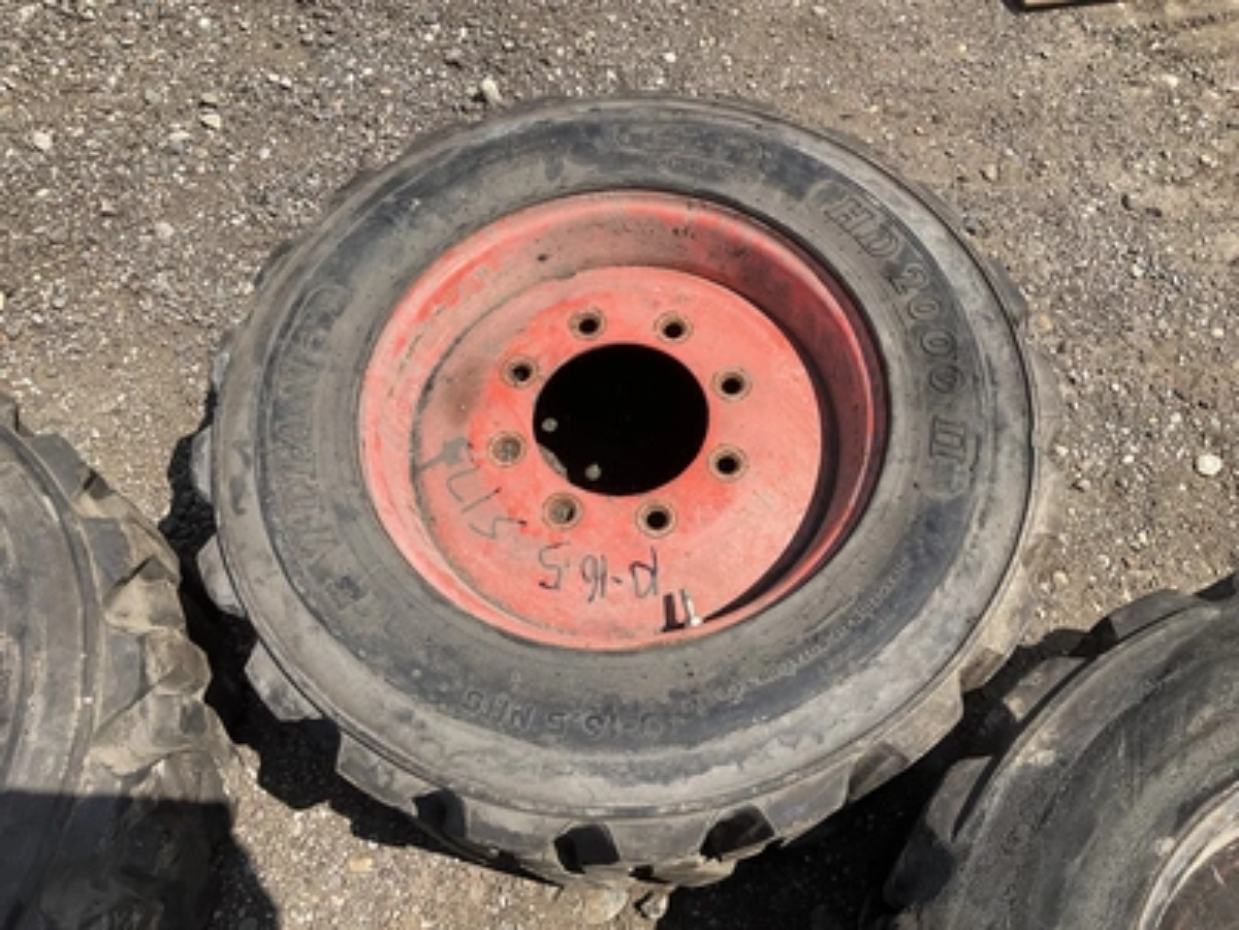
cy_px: 465
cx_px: 620
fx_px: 1038
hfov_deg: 61.7
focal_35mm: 29
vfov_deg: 48.2
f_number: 1.8
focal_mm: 3
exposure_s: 1/1377
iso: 25
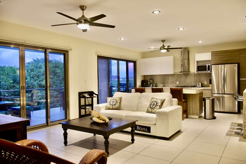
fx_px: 185
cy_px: 82
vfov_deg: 47.9
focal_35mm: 27
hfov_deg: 67.4
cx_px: 123
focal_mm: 18
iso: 500
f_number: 4
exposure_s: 1/60
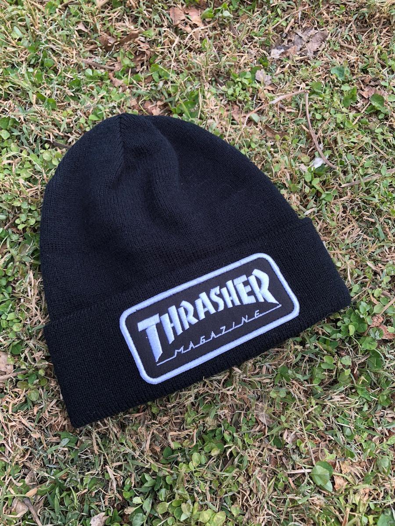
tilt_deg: -67.7
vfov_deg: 63.4
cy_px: 263
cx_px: 198
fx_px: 426
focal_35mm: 28
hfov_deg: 49.7
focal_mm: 3.99
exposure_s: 1/120
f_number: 1.8
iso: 50
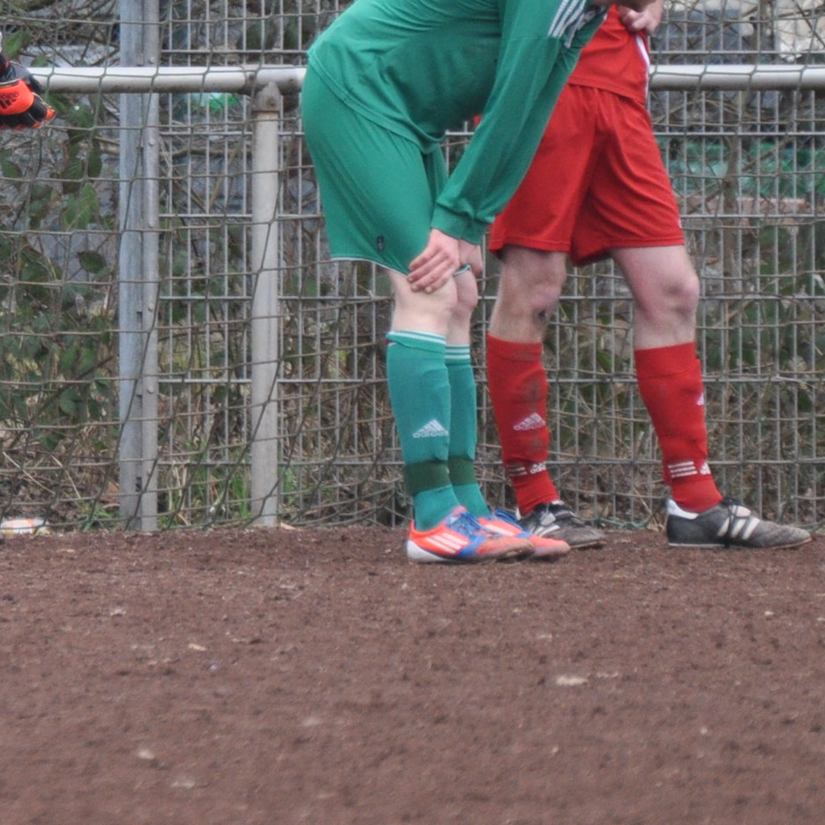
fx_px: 35107
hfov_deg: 1.3
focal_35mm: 1302
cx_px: -96
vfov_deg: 1.3
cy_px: -3
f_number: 5.6
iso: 640
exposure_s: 1/400
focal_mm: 300
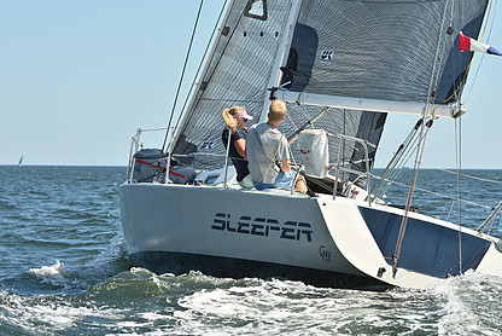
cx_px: 292
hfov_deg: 10.9
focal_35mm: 188
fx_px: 2623
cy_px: 125
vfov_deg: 7.3
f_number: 8
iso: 250
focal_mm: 135
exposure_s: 1/1250
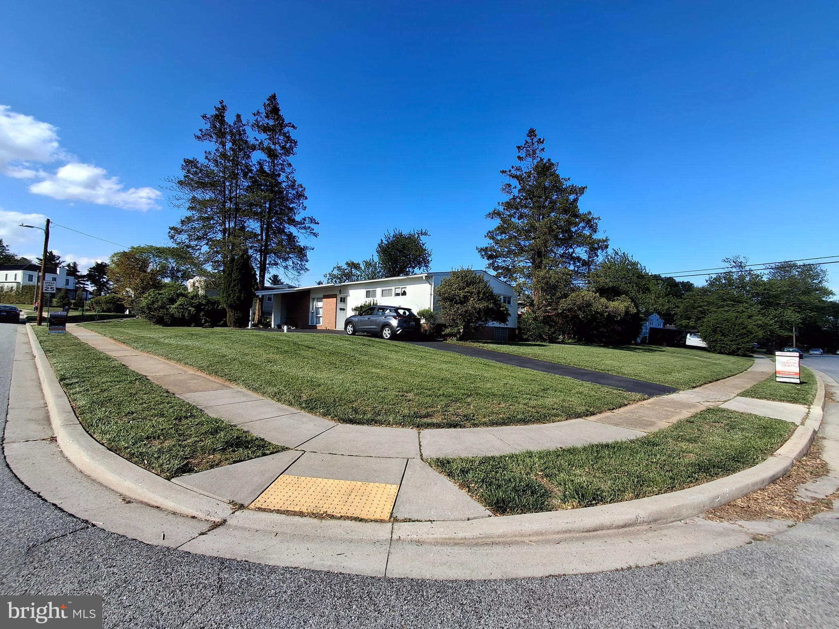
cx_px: 420
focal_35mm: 16
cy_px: 314
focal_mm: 1.64
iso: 40
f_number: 2.2
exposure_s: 1/1038
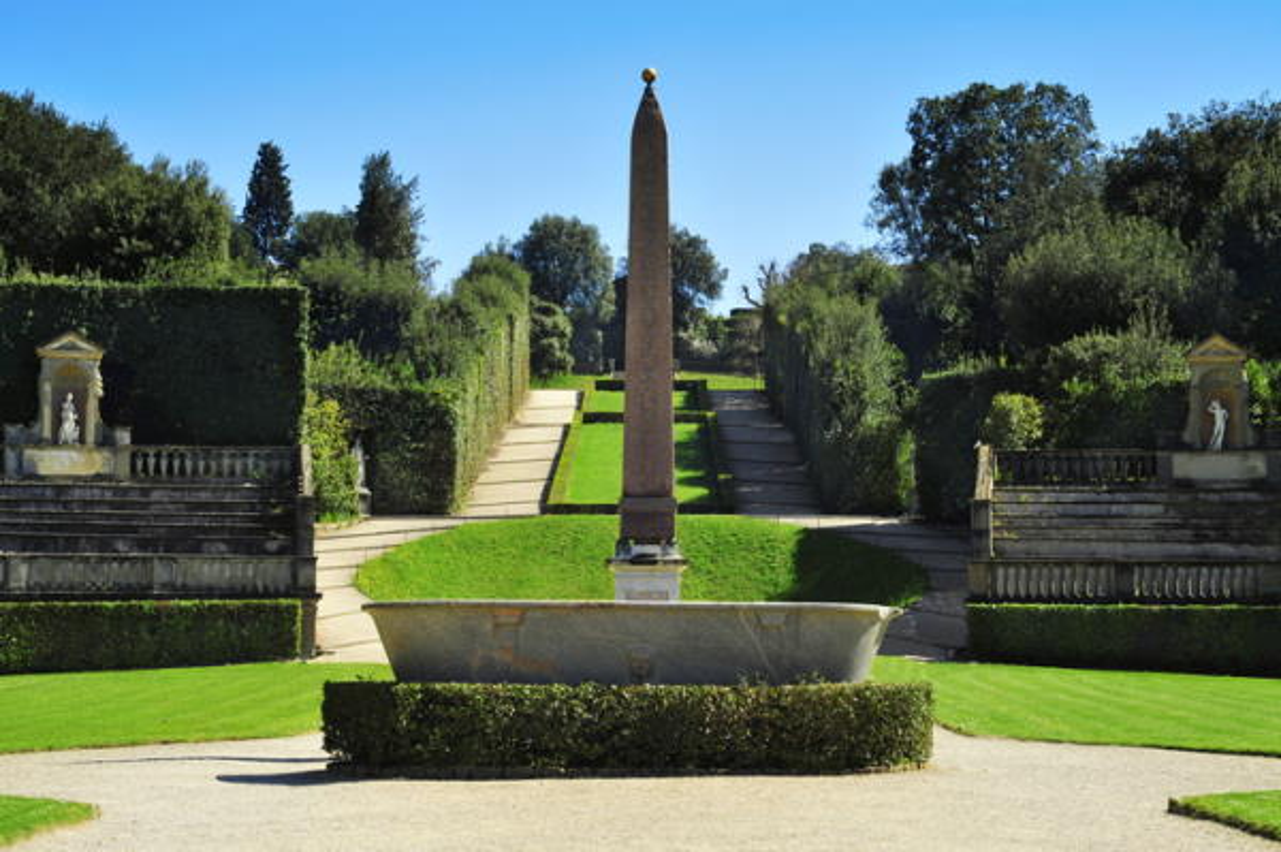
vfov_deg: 18.2
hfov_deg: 27.0
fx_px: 2666
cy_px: 426
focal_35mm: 75
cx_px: 640
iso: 200
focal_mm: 50
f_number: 9
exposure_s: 1/320
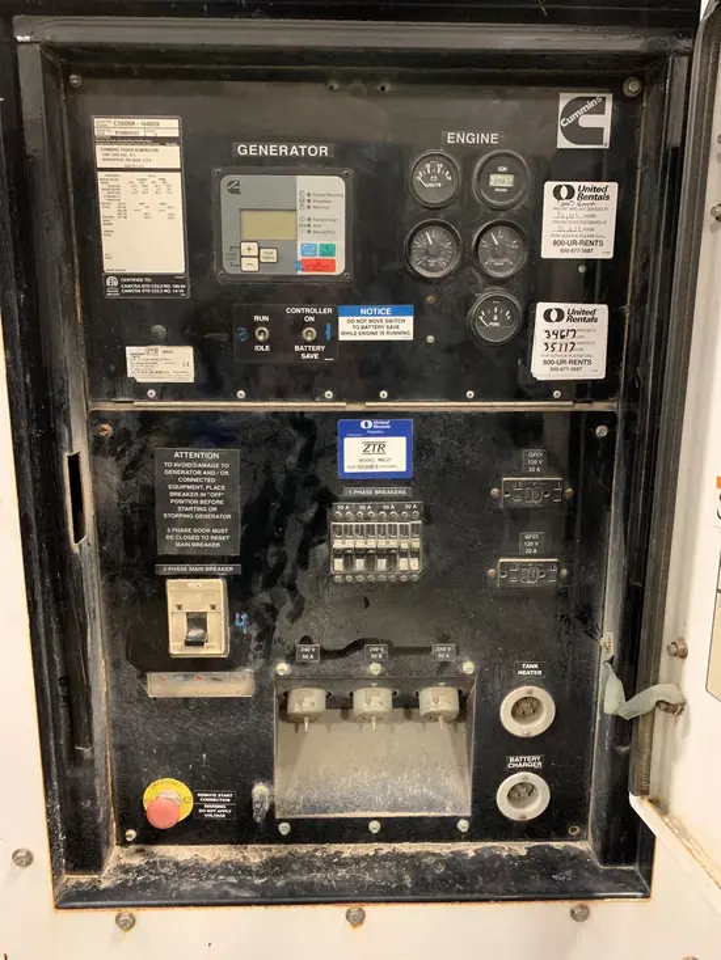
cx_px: 360
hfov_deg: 53.1
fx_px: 722
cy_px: 480
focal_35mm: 26
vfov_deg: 67.3
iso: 500
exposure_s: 1/30
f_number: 1.8
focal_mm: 4.25
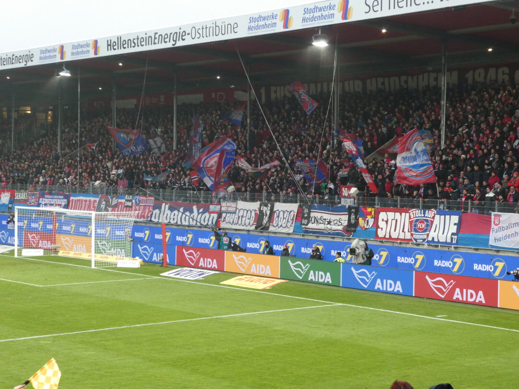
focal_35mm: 70
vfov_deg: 21.0
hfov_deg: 27.8
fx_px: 1050
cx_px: 260
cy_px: 194
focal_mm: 12.5
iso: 500
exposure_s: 1/80
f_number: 4.5
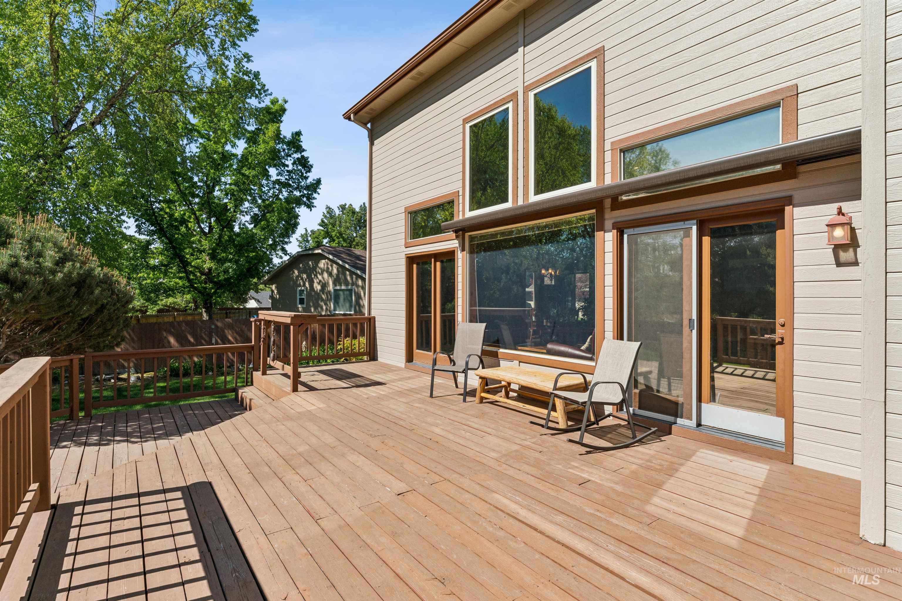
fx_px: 438
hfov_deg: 91.6
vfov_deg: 68.9
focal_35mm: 18
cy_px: 300
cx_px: 451
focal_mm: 17.5
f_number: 13
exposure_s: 1/400
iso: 400
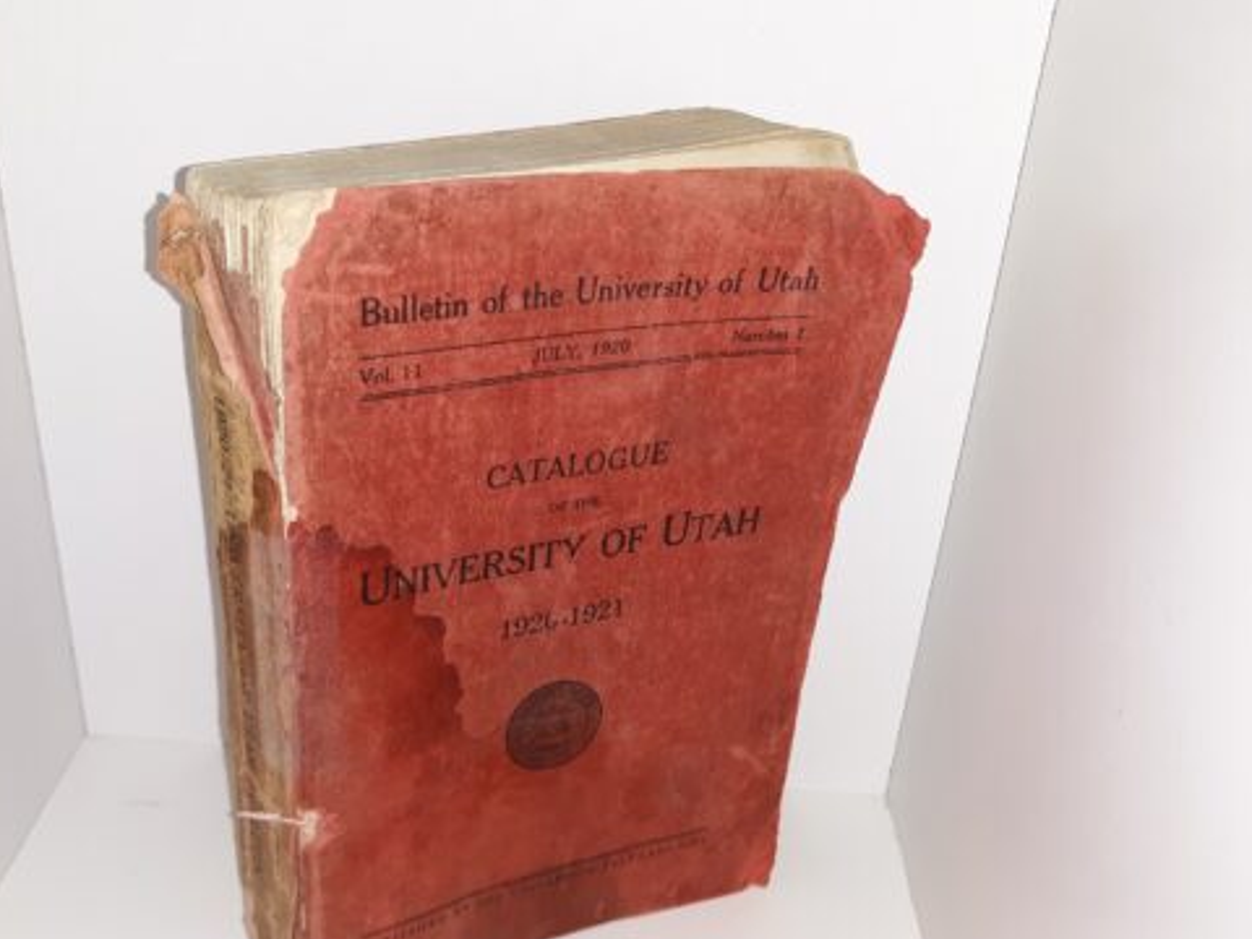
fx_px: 1266
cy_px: 566
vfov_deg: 40.5
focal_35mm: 35
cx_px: 545
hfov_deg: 52.5
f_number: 1.7
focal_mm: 3.7
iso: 50
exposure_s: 1/120
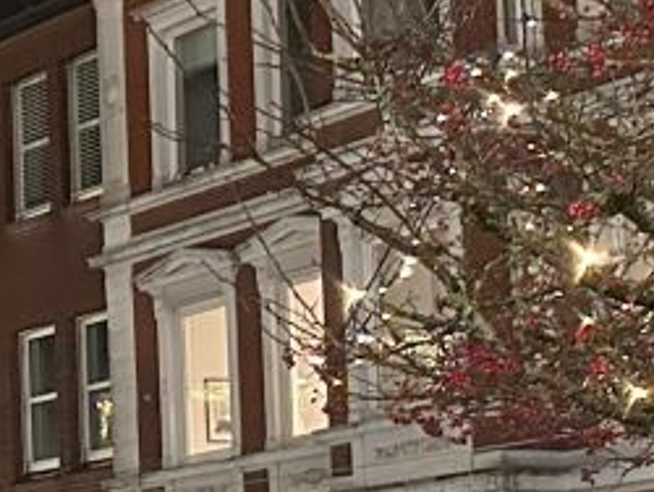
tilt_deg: +4.6
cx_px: -1024
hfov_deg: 11.8
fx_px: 2421
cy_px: 591
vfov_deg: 11.4
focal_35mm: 128
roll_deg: +0.3
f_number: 1.78
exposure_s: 1/33
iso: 800
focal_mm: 6.86
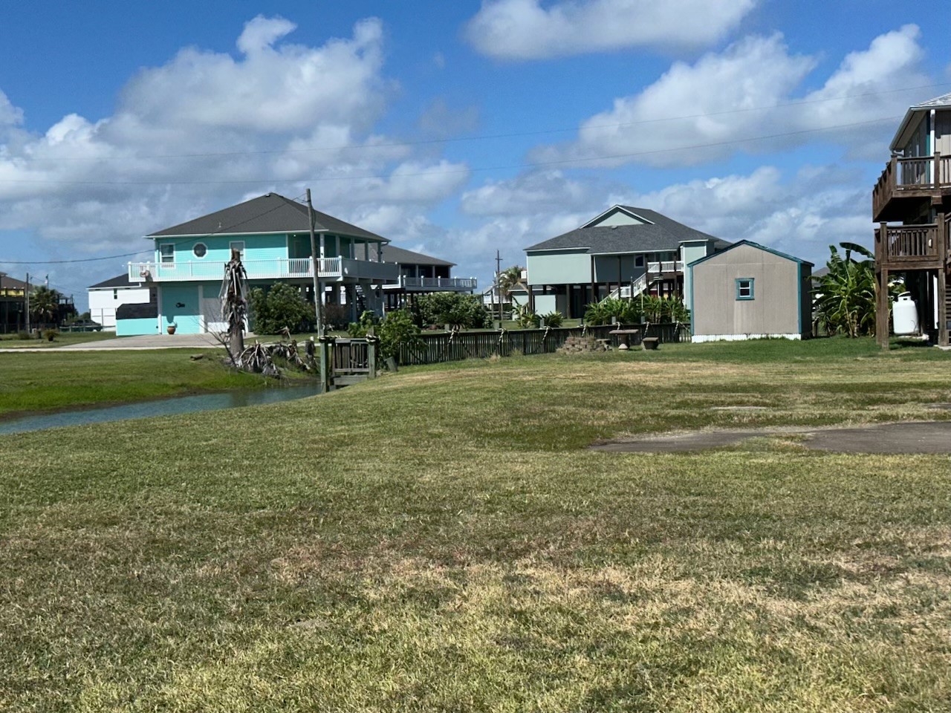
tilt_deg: -1.5
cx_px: 476
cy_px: 356
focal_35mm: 48
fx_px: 1319
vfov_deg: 30.3
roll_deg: +1.4
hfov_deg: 39.7
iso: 40
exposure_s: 1/18868
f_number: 1.78
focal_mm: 6.86
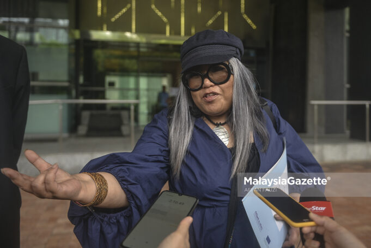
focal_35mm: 27
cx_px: 186
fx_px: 278
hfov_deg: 67.4
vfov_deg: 47.9
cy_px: 124
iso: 160
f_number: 2.8
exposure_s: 1/400
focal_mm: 27
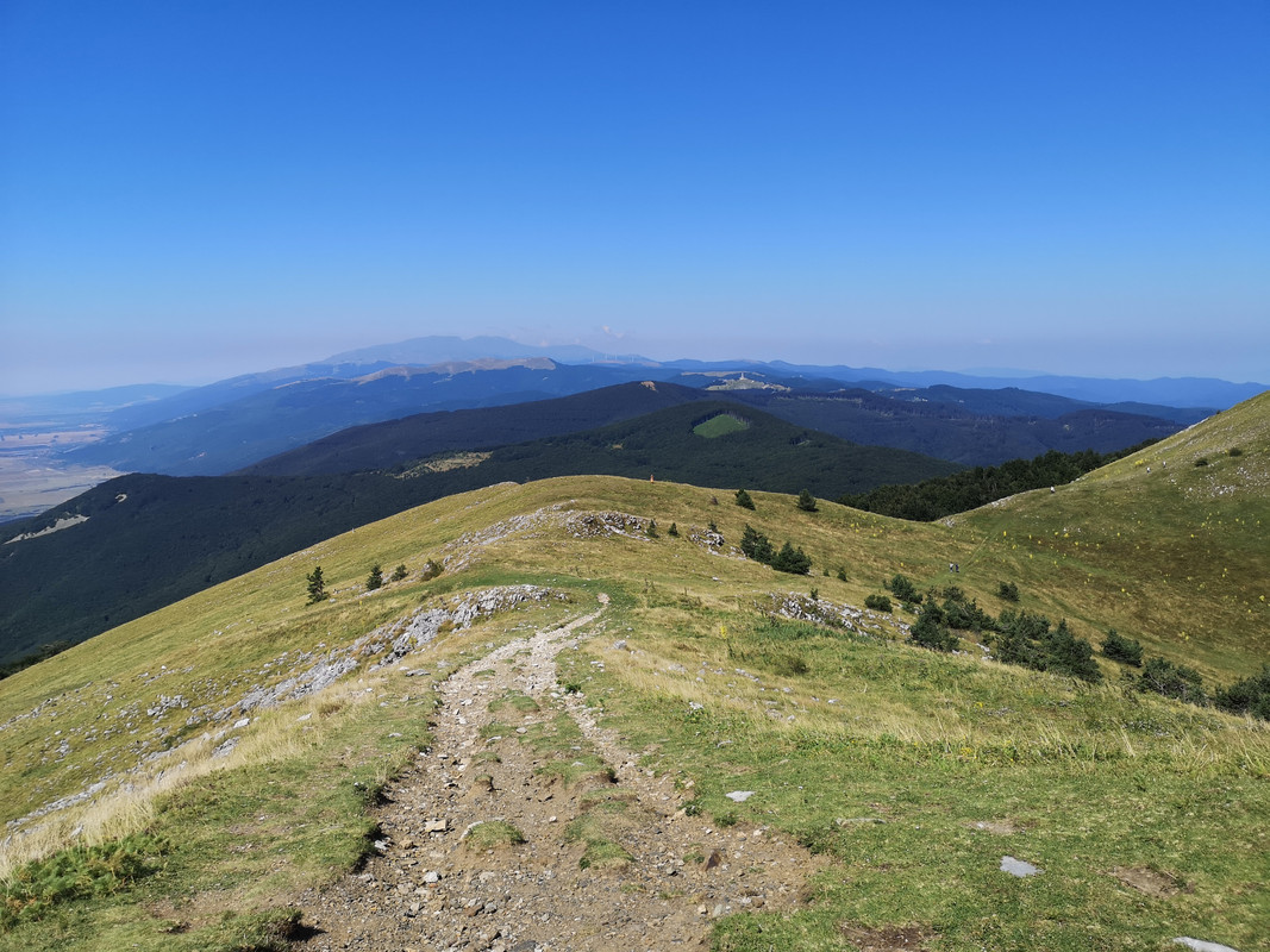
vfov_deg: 51.3
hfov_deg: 65.3
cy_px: 476
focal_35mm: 27
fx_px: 990
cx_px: 635
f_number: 1.8
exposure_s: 1/2825
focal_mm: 3.95
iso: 50
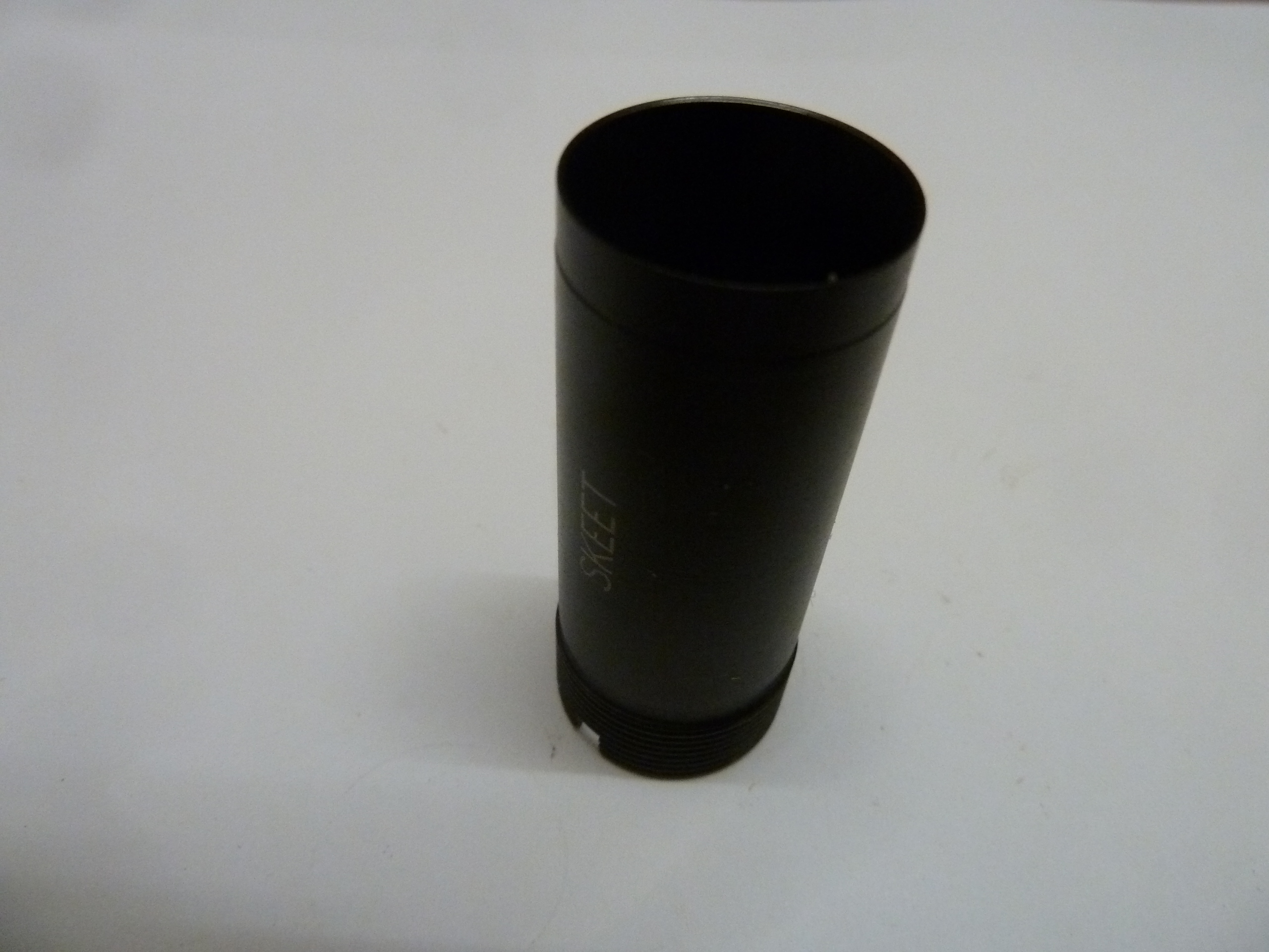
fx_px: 916
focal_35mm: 25
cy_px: 476
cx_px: 634
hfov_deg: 69.4
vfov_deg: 54.9
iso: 500
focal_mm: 4.1
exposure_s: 1/60
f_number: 3.3
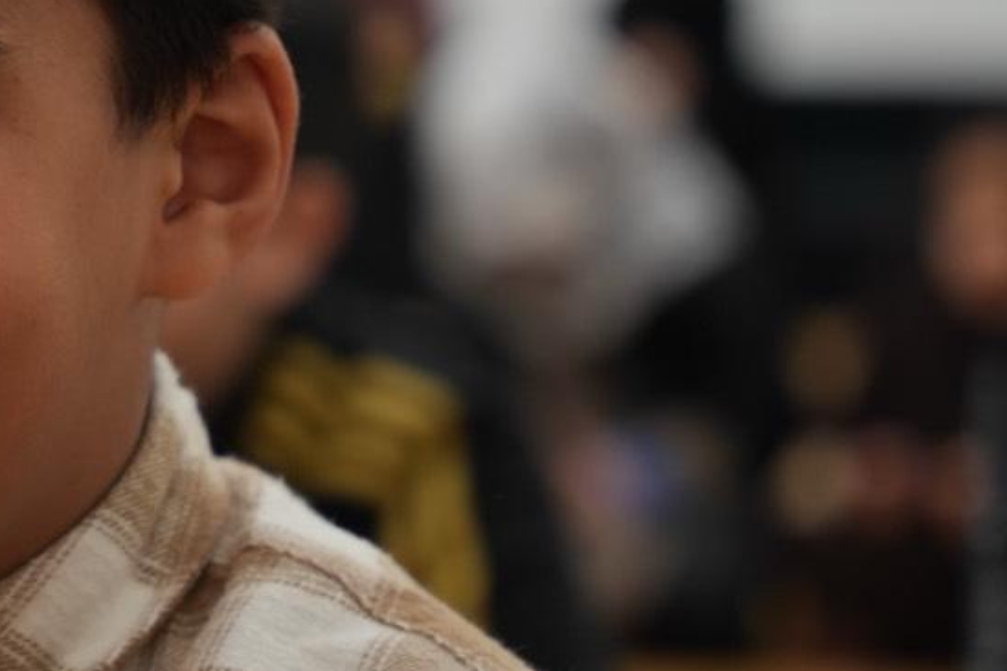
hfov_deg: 8.8
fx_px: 6431
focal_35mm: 230
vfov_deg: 6.0
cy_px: 125
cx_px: -338
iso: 500
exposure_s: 1/125
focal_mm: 70
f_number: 2.8
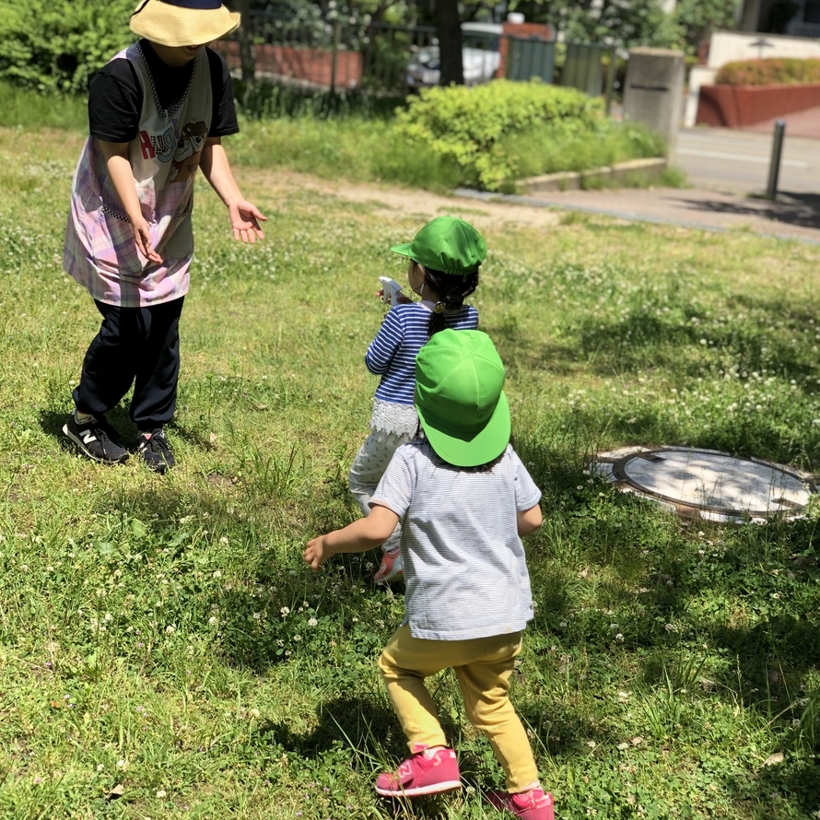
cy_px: 328
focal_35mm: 62
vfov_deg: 27.7
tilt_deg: -10.2
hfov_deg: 27.7
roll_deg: -5.7
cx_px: 412
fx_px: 1662
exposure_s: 1/607
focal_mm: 6
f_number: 2.4
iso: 16
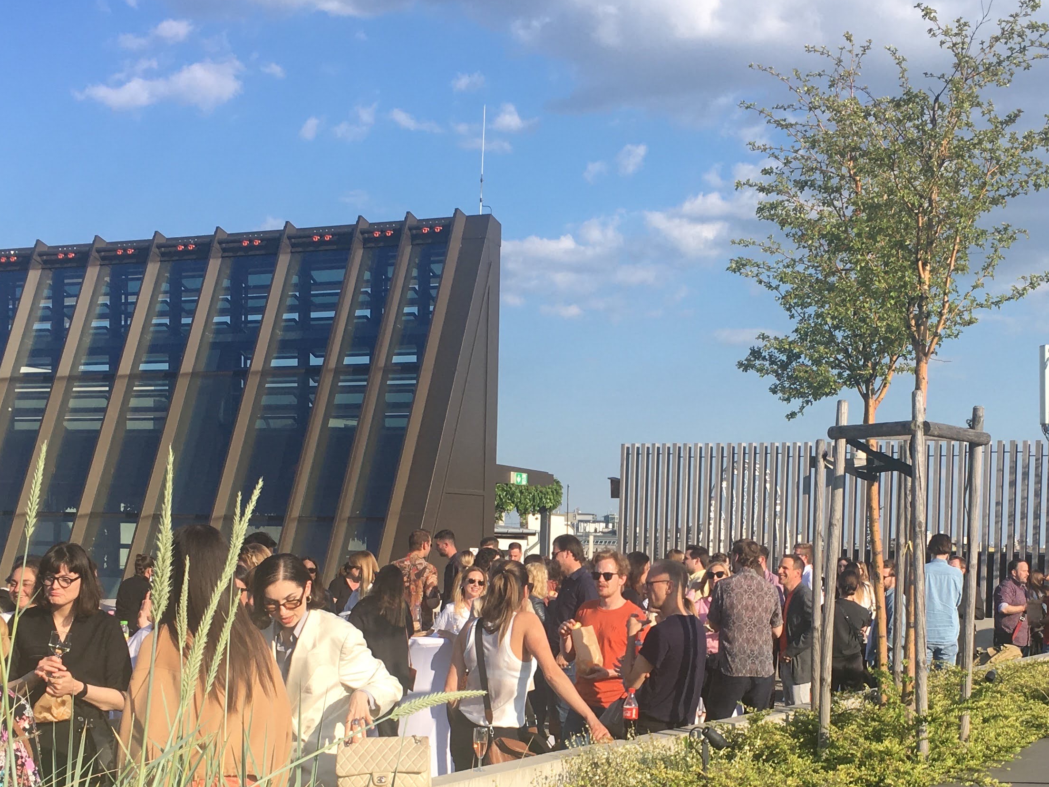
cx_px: 650
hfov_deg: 36.0
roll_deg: -1.7
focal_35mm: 53
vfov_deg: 27.1
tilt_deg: -1.4
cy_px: 598
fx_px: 1606
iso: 25
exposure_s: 1/1068
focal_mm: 4.15
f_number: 2.2
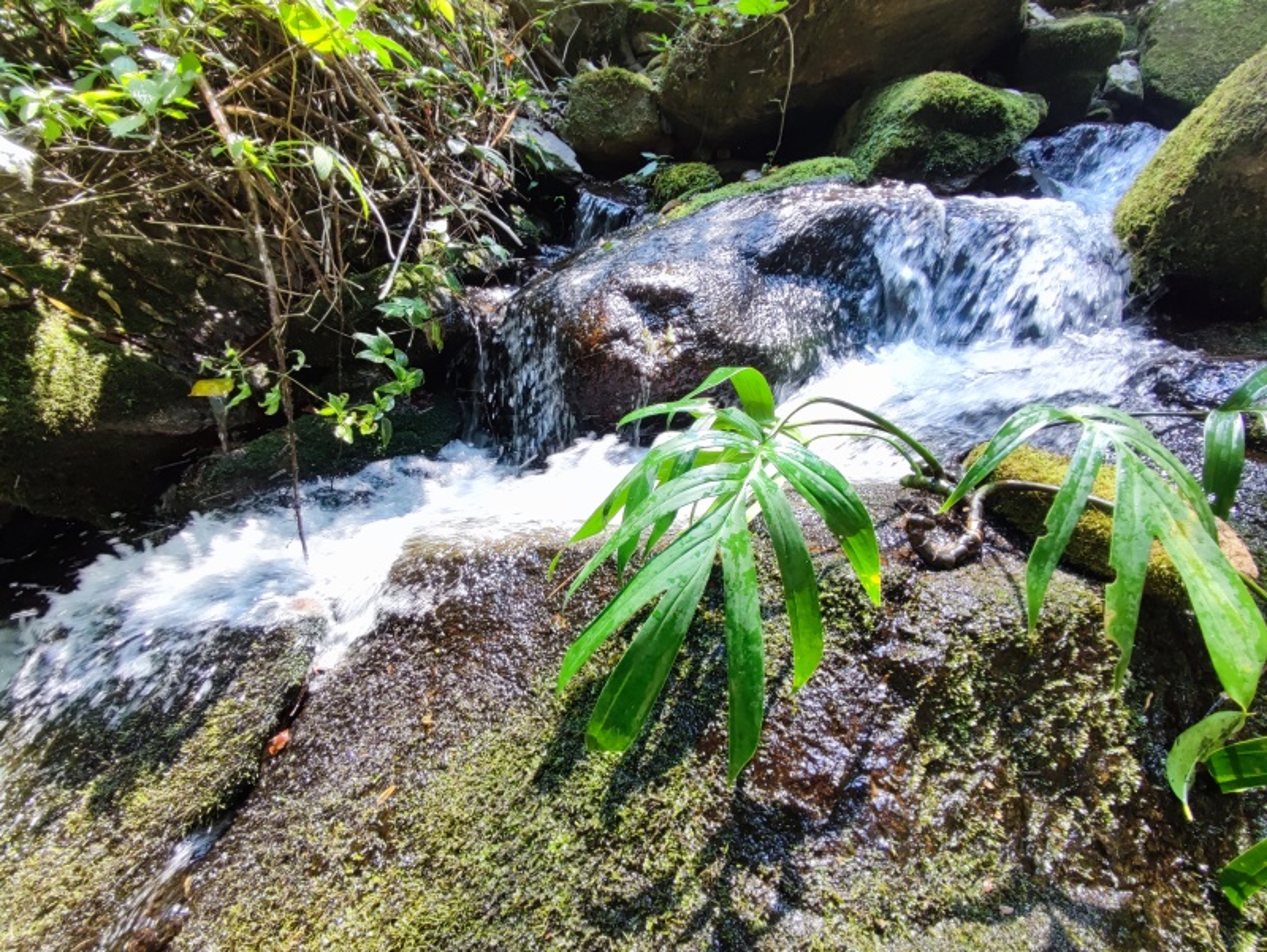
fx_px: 549
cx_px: 634
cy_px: 476
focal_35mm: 15
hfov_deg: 98.1
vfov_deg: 81.8
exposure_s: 1/100
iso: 51
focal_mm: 1.65
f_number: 2.2
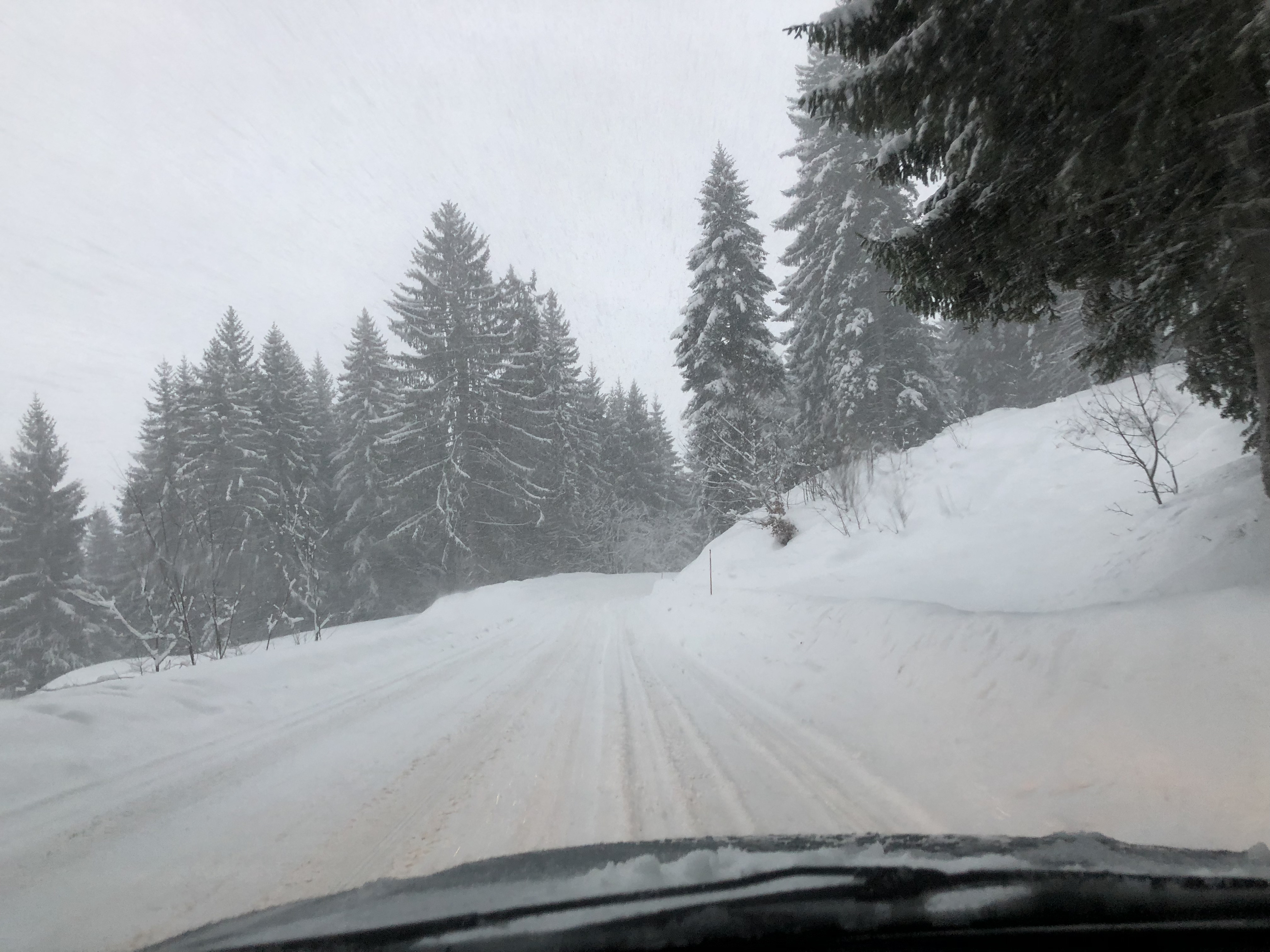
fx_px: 1027
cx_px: 635
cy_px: 476
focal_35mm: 28
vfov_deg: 49.7
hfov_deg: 63.4
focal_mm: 4
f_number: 1.8
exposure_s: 1/33
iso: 32
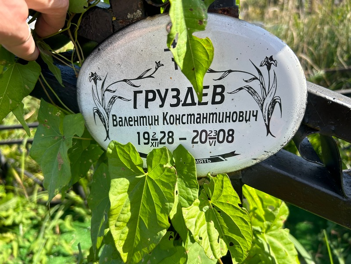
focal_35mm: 26
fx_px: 264
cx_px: 176
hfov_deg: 67.3
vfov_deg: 53.1
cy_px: 132
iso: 50
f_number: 1.5
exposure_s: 1/1377
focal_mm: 5.7
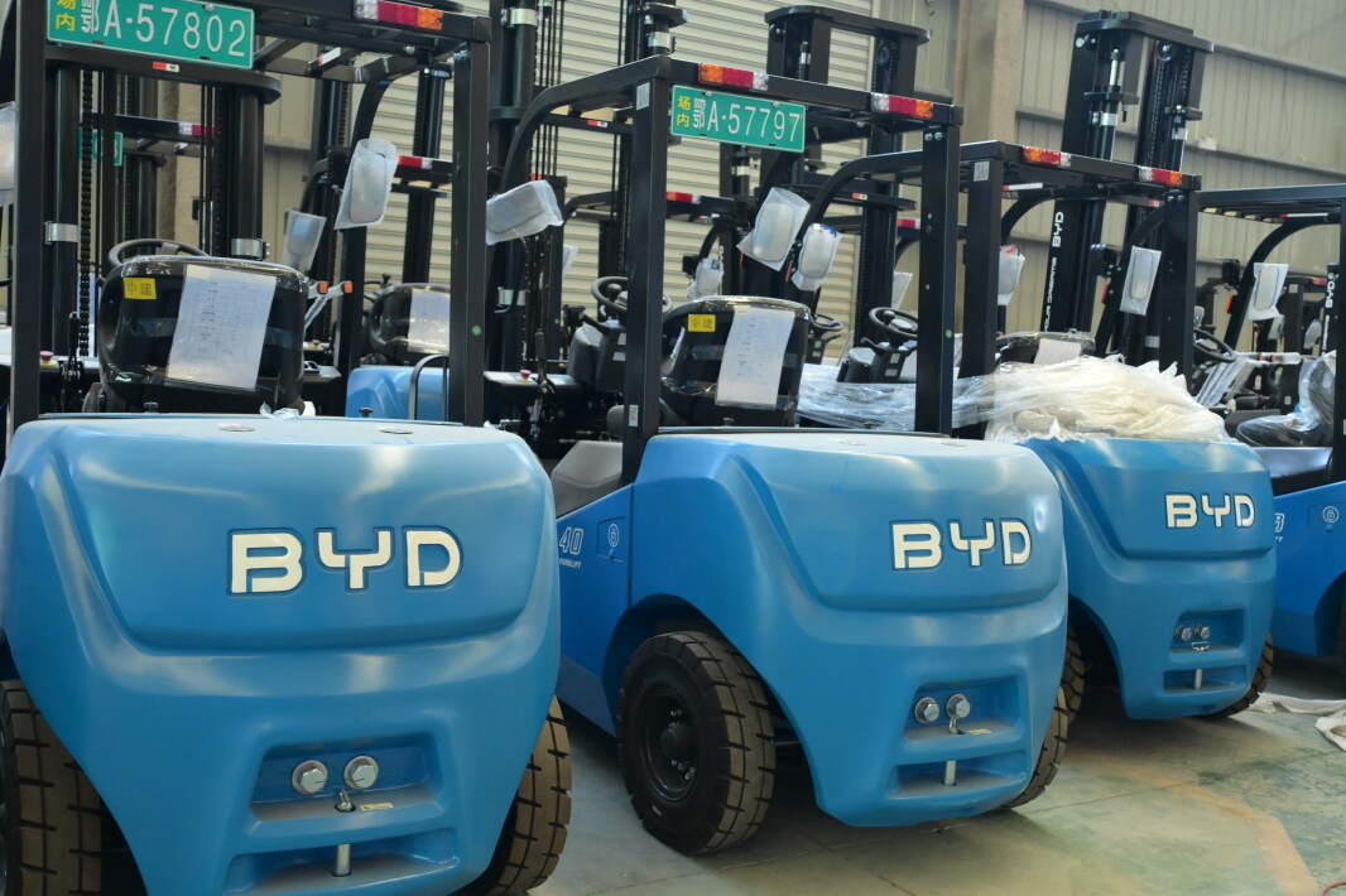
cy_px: 448
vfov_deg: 36.9
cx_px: 673
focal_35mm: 36
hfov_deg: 53.1
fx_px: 1346
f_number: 4
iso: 3200
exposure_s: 1/320
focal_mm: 24
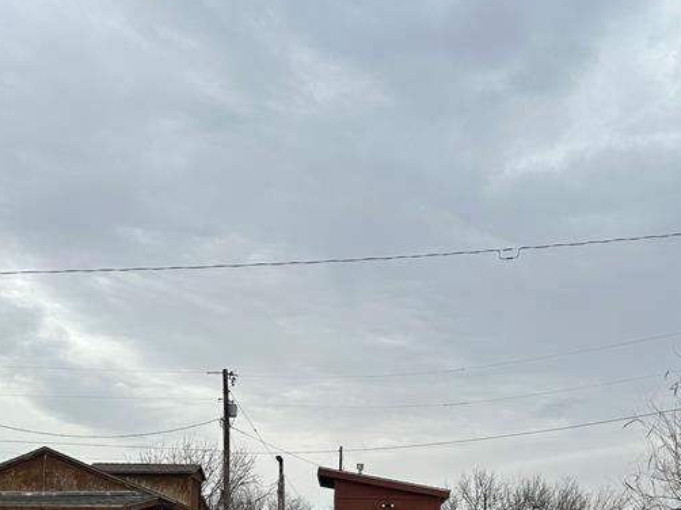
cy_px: 506
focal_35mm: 49
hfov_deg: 38.9
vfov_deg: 27.9
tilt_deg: +6.9
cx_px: 362
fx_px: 964
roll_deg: -1.2
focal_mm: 6.86
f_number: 1.78
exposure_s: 1/4762
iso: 80
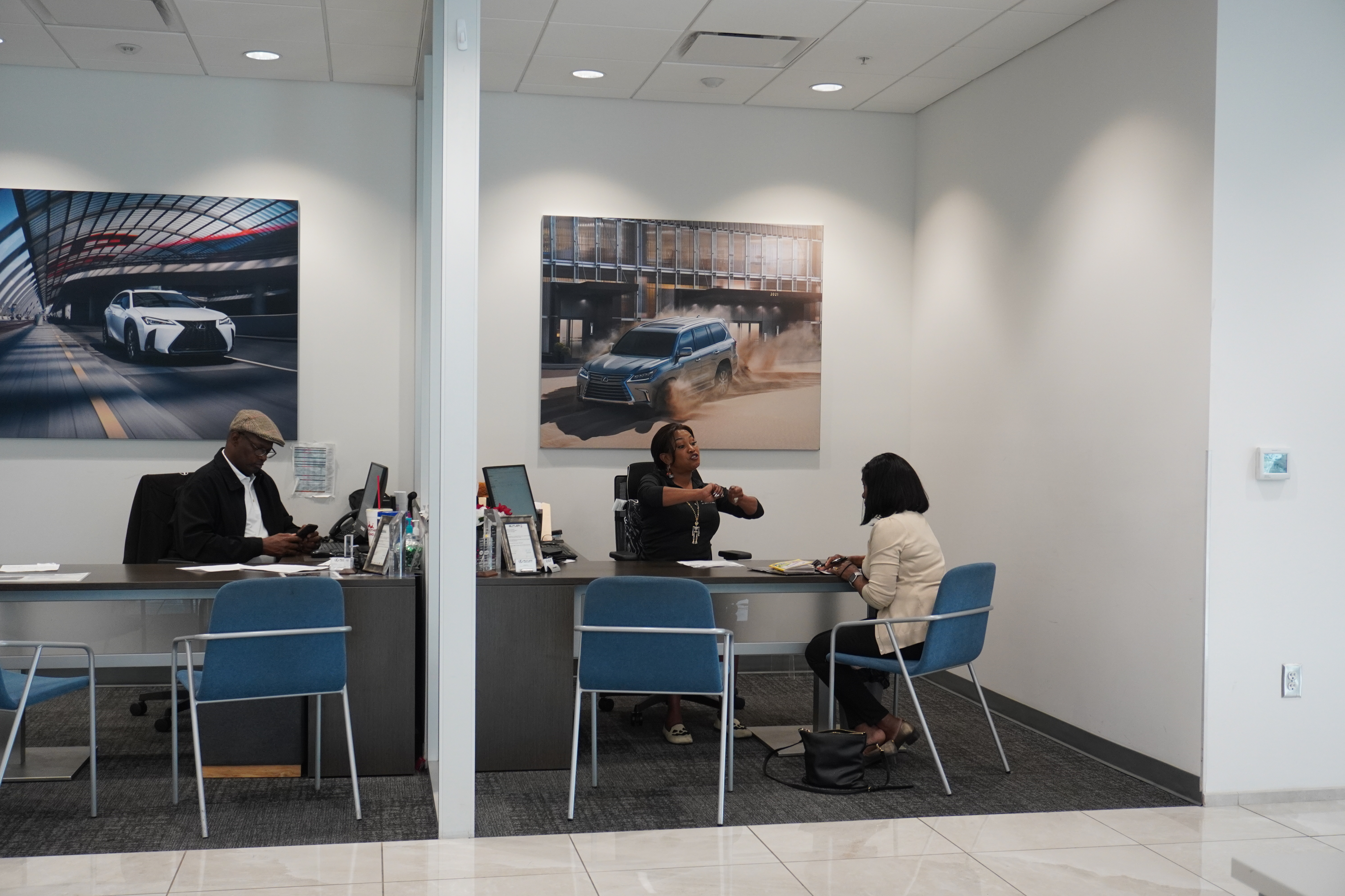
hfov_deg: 47.9
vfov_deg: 33.0
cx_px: 672
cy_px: 448
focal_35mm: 40
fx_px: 1513
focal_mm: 27
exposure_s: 1/160
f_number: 4.5
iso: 800
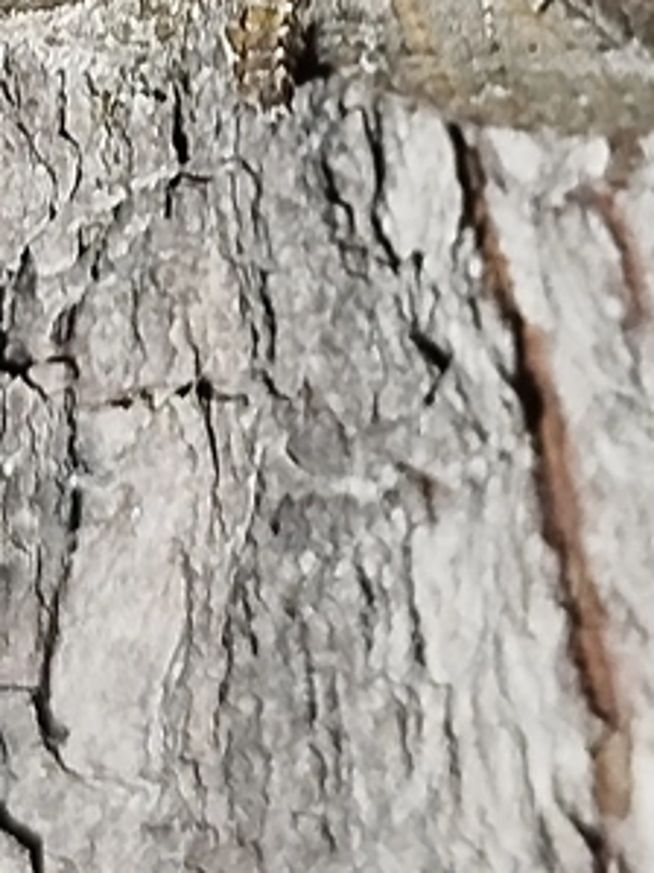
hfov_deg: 9.6
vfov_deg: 12.6
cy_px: -58
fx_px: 3882
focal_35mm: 154
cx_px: 274
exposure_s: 1/50
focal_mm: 5.31
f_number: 1.7
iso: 200
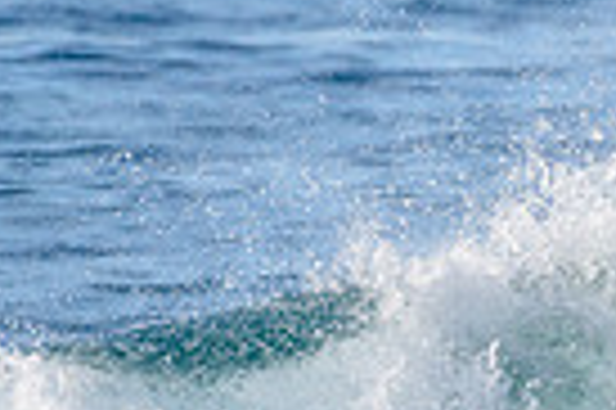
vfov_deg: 0.5
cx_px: 934
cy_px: 409
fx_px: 44470
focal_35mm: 2602
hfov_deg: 0.8
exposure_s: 1/1250
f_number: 5.6
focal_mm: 500
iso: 320
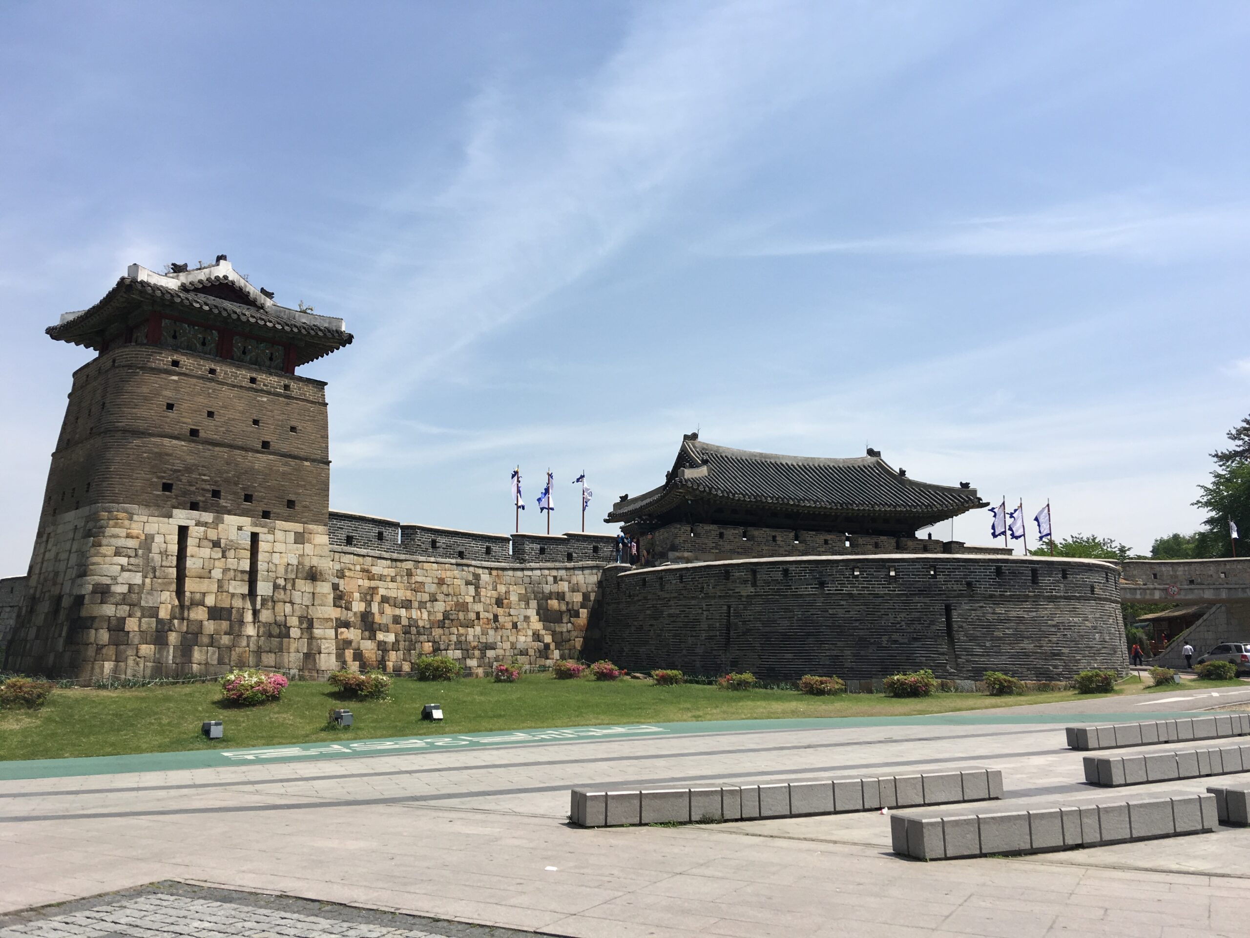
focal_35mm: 29
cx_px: 625
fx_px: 1047
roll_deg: +0.0
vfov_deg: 48.2
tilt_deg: +12.7
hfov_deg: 61.7
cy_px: 469
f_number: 2.2
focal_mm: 4.15
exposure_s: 1/2137
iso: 25
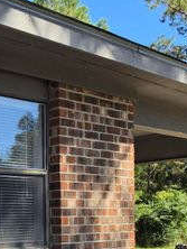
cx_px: -74
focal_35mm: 69
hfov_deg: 19.3
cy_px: 255
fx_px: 496
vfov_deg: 26.5
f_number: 1.4
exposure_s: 1/4764
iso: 64
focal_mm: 6.5
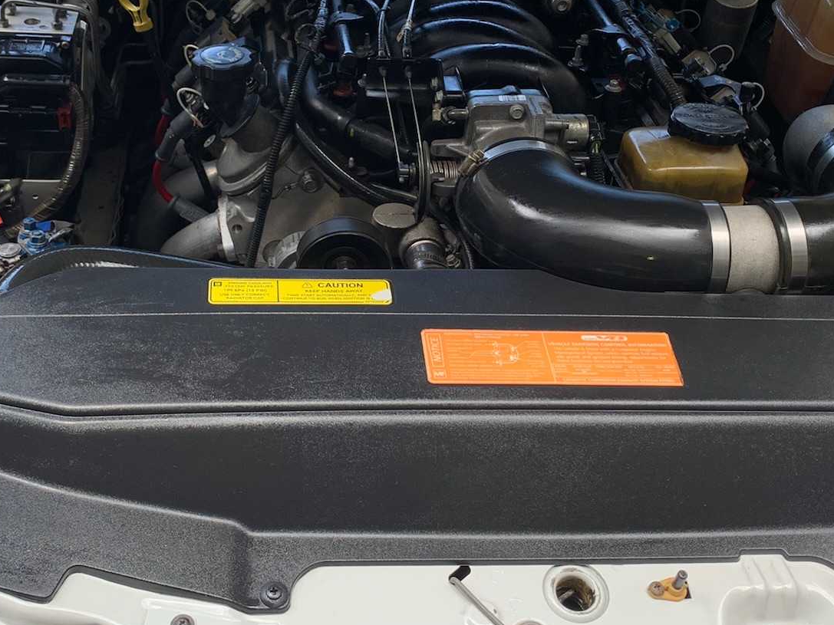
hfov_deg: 38.8
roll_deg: -4.9
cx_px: 358
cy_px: 230
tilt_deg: -38.0
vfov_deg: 29.5
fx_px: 1180
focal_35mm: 49
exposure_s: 1/259
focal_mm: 4.25
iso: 25
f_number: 1.8
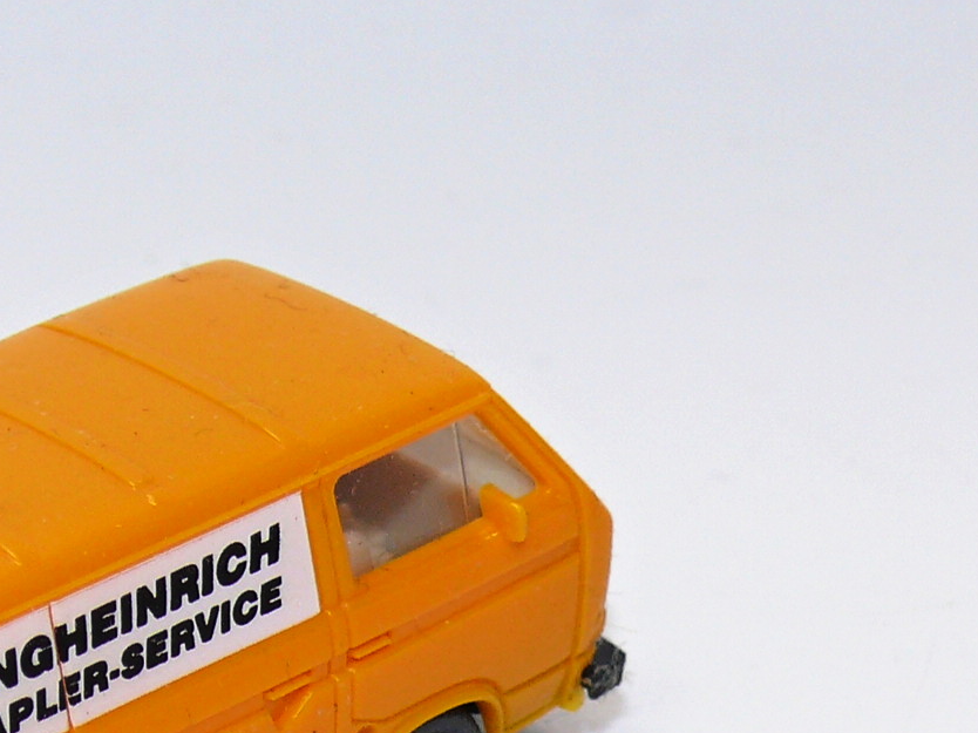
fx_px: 7315
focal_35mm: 259
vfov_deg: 5.7
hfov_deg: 7.6
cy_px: 590
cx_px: 56
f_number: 4
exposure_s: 1/30
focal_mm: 16.1
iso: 100
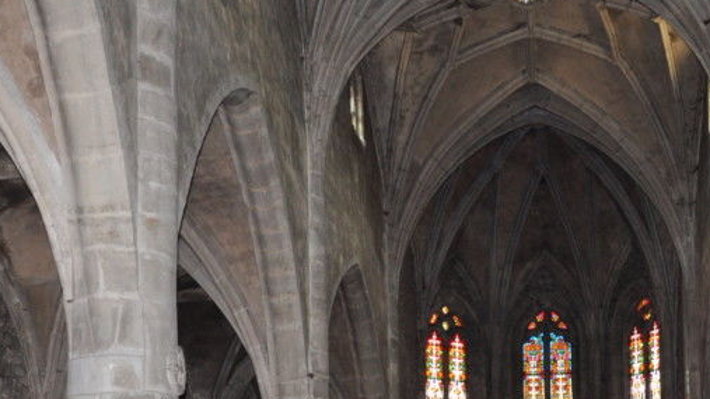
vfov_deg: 20.0
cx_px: 461
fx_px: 1073
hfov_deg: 36.3
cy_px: 455
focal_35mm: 57
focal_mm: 18
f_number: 4
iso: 640
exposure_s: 1/60
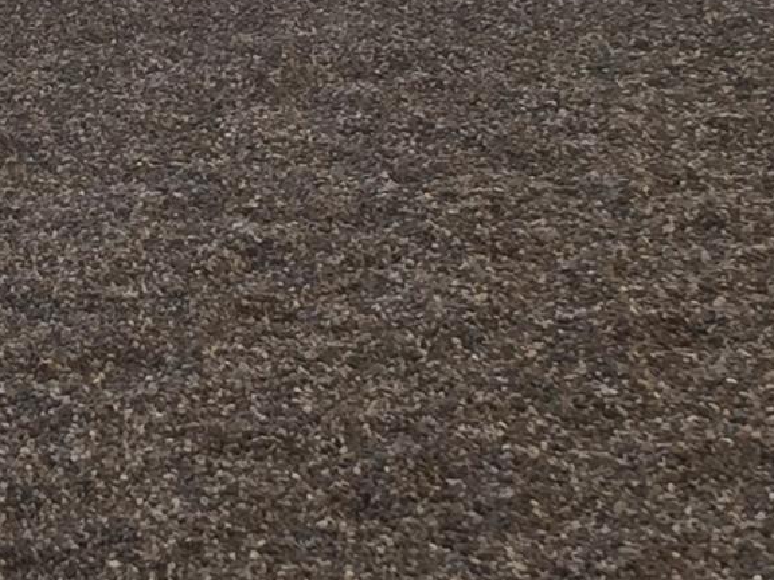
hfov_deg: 13.0
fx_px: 3376
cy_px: 117
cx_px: 54
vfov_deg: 9.8
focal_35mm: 151
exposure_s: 1/439
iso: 32
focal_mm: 4.15
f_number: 2.2
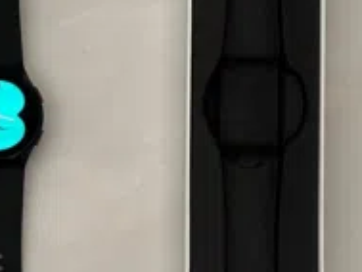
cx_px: 36
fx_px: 921
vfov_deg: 16.4
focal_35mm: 88
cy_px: 276
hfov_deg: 21.7
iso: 125
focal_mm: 5.7
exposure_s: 1/80
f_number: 1.5
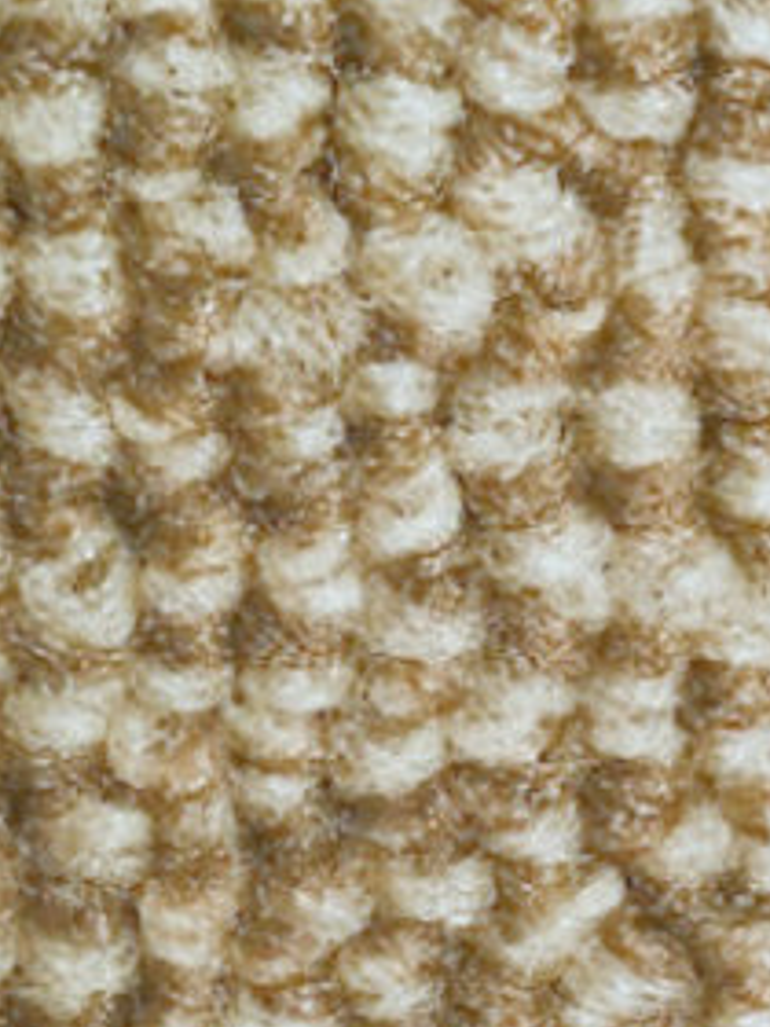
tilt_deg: -84.1
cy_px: 884
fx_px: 1483
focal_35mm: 50
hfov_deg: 29.1
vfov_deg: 36.3
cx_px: 324
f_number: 1.8
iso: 40
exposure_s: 1/17
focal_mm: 3.99
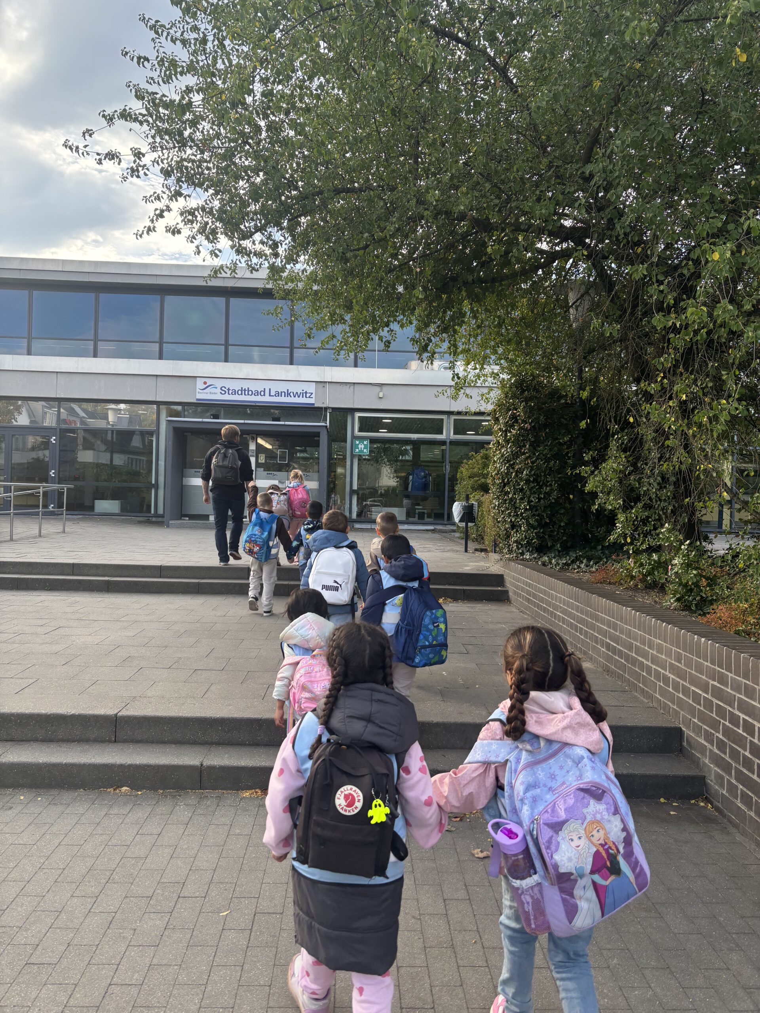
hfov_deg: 53.1
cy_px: 506
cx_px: 380
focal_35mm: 26
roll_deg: -1.9
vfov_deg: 67.3
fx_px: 761
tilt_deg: +1.3
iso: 50
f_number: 1.6
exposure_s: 1/313
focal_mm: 5.96
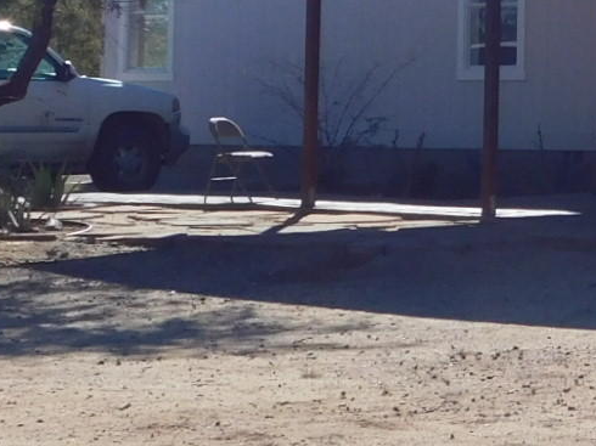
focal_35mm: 167
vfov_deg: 8.8
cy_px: -55
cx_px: 1076
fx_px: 2874
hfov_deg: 11.0
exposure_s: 1/400
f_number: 7
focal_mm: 6.3
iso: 125
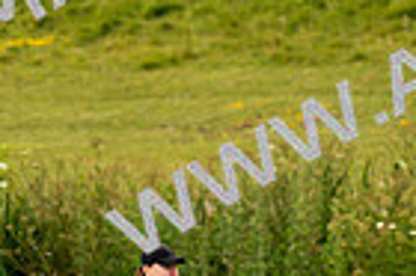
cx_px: -110
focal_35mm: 2485
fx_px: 28682
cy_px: 304
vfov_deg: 0.6
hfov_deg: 0.8
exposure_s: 1/2000
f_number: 6.3
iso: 500
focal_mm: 600
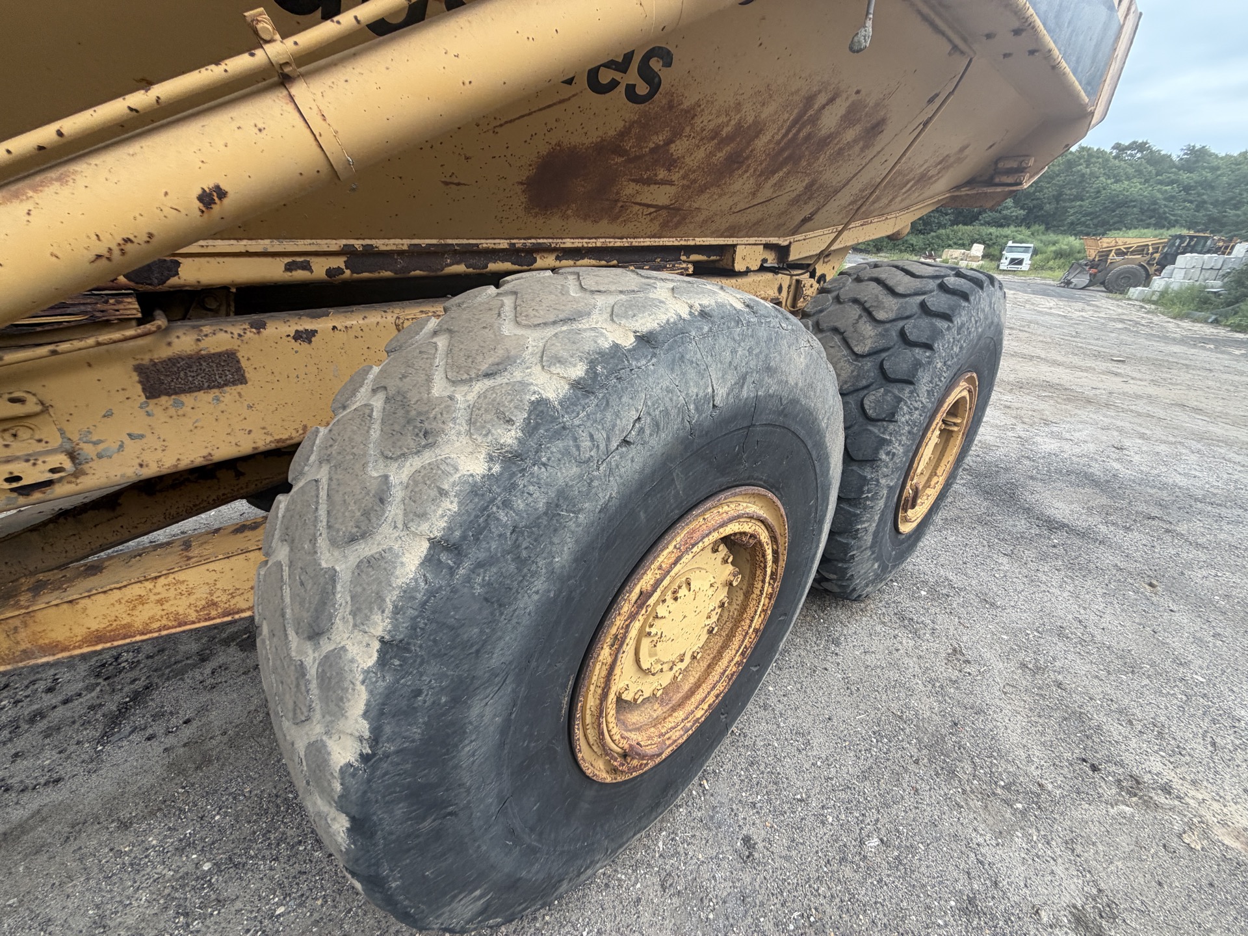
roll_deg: -4.6
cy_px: 468
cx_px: 624
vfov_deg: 85.7
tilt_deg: -29.3
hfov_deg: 102.1
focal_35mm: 14
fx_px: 505
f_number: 2.2
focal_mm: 2.22
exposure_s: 1/121
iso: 100
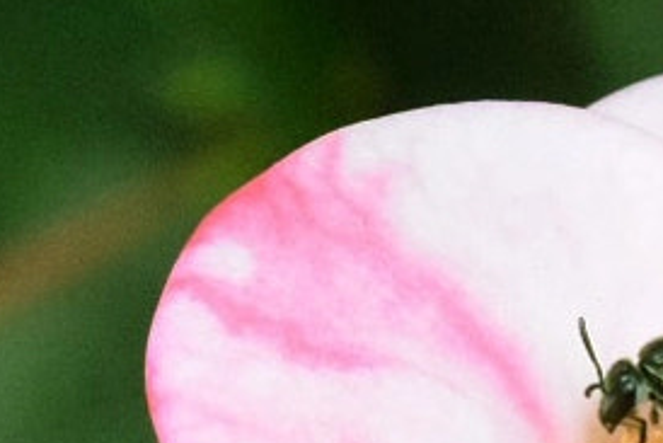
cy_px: 432
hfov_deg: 4.3
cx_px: 721
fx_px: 8880
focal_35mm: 482
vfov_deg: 2.9
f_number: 14
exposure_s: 1/250
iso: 6400
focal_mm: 55
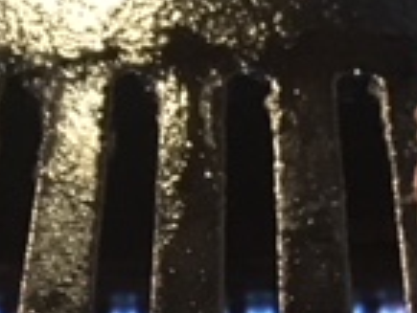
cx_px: 403
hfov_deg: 15.2
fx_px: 1543
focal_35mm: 128
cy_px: 548
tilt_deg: -47.4
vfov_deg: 10.9
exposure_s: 1/15
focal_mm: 4.15
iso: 320
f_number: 2.2
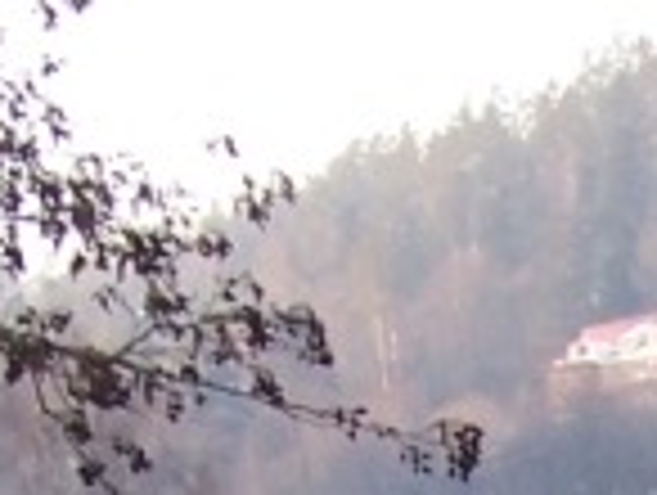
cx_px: 999
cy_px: 1584
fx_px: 5057
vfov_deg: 5.2
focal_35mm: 266
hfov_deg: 7.3
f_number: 2.8
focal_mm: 6.3
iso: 80
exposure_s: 1/160
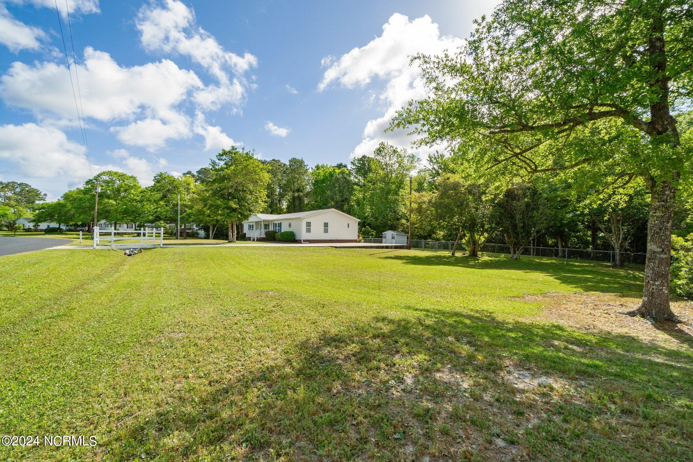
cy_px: 231
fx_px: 289
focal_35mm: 15
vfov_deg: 77.3
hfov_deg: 100.4
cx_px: 346
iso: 200
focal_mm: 10
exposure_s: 1/250
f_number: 9
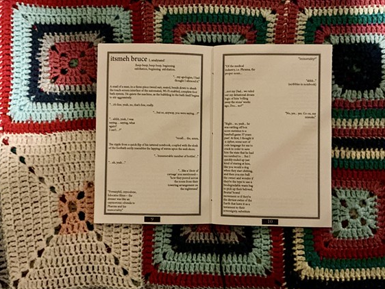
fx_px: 367
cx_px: 202
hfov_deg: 55.3
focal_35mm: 33
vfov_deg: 43.0
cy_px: 141
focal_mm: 3
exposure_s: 1/17
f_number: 1.8
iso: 500
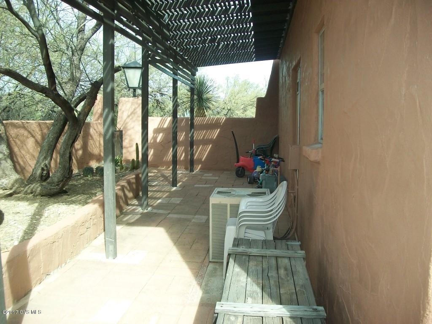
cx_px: 216
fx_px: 399
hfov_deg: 56.8
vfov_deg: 44.2
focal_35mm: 32
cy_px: 162
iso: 80
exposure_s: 1/400
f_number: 2.9
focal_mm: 5.7
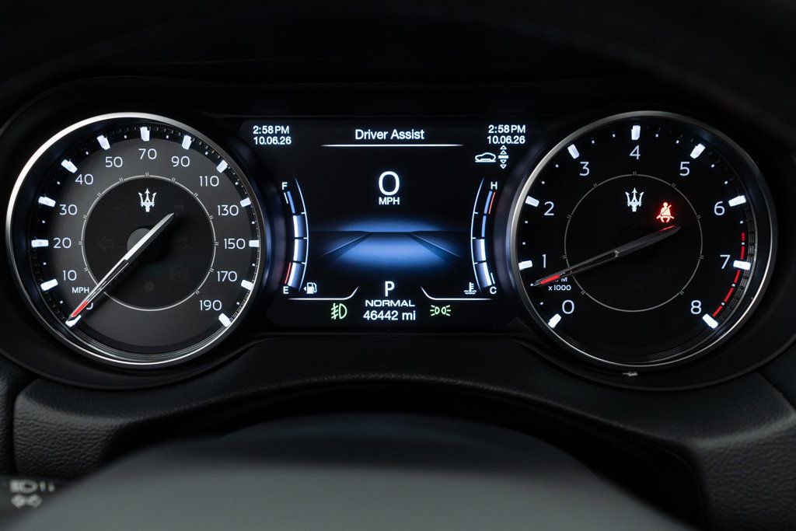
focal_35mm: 42
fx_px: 929
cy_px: 266
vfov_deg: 31.9
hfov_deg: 46.4
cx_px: 398
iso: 800
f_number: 3.5
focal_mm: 28
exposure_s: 1/50
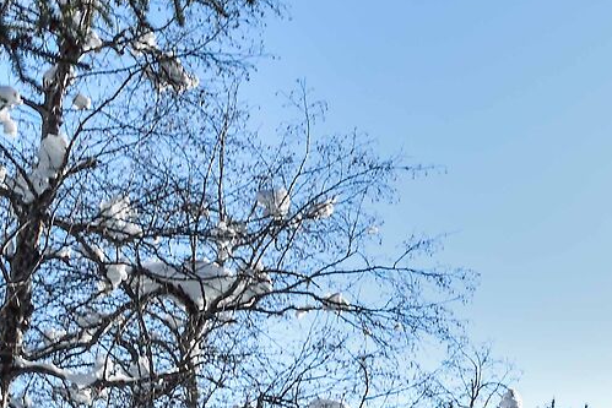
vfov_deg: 17.2
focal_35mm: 77
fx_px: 1309
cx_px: 1072
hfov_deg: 20.0
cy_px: 440
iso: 100
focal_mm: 16
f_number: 11
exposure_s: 1/25
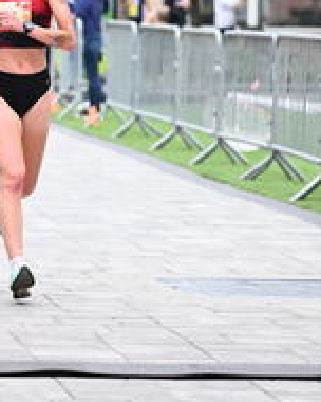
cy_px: 78
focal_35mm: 261
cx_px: 60
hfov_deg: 5.9
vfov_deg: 7.4
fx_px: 3099
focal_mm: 96
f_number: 2.8
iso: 1600
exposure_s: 1/1250
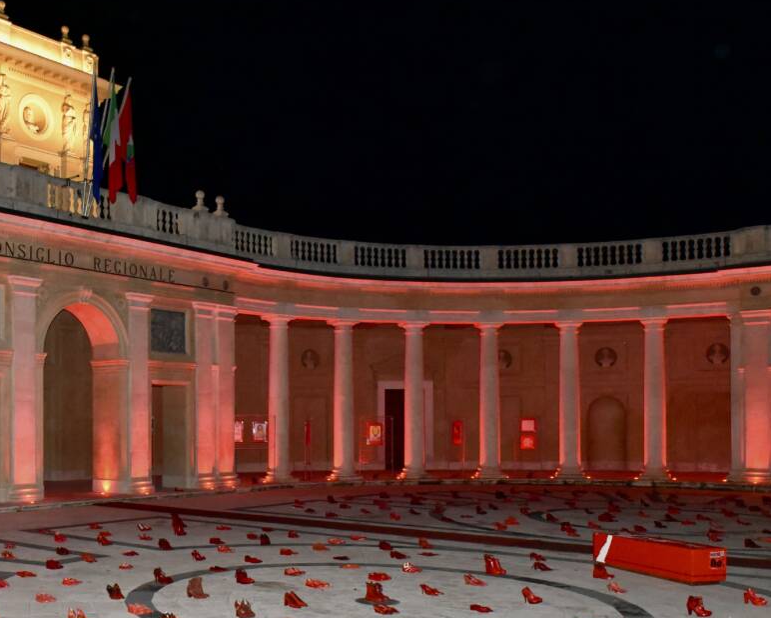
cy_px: 354
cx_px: 175
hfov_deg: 49.1
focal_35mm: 35
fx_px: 799
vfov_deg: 42.1
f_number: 9
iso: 8000
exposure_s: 1/60
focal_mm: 24
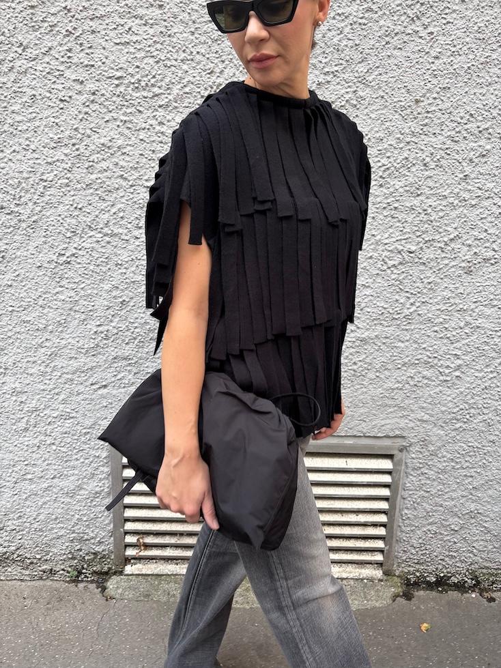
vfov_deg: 67.3
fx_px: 502
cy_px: 334
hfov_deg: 53.1
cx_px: 250
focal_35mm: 26
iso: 40
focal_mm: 5.96
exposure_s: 1/166
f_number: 1.6
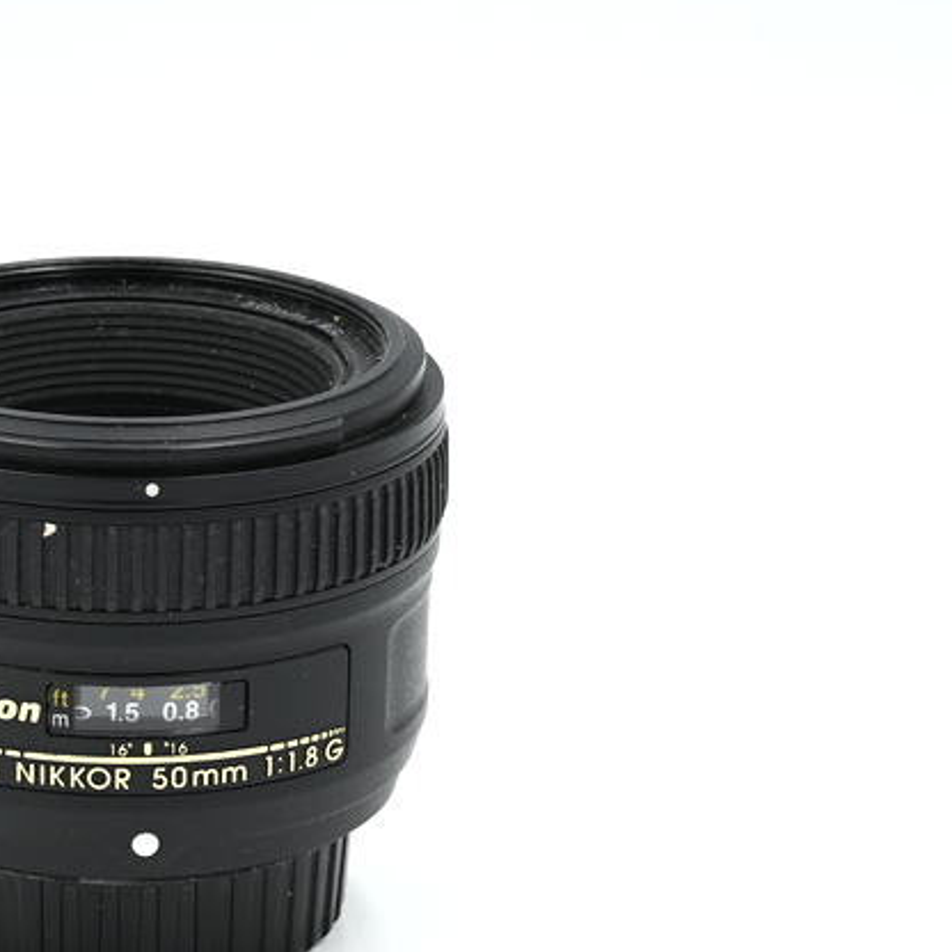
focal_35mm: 139
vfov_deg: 12.6
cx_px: 27
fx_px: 4325
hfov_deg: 12.4
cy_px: 566
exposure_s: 1/15
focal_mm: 68
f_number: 14
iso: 100
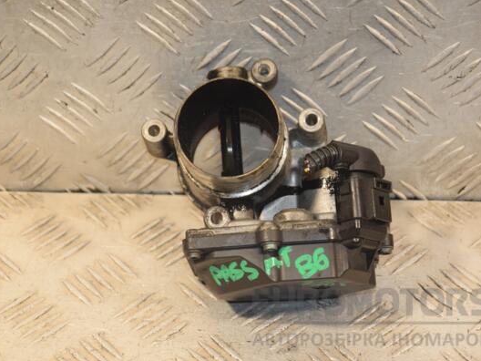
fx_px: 1820
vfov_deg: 11.3
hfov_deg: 15.1
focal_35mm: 131
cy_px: 180
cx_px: 235
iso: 800
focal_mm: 80
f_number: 5.3
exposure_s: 1/200
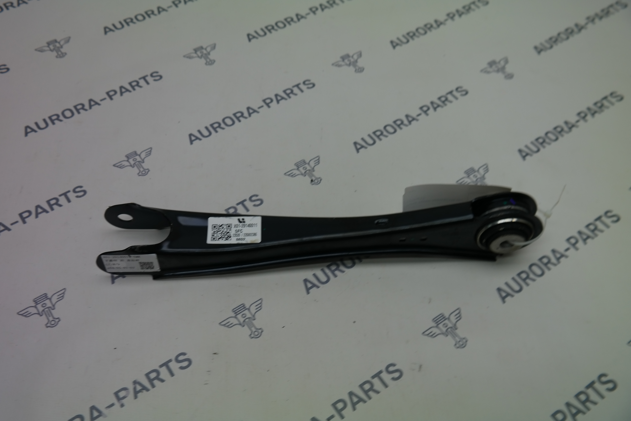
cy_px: 210
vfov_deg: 36.9
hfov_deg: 53.1
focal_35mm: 36
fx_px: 631
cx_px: 316
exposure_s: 1/100
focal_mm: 24
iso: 100
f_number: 4.5
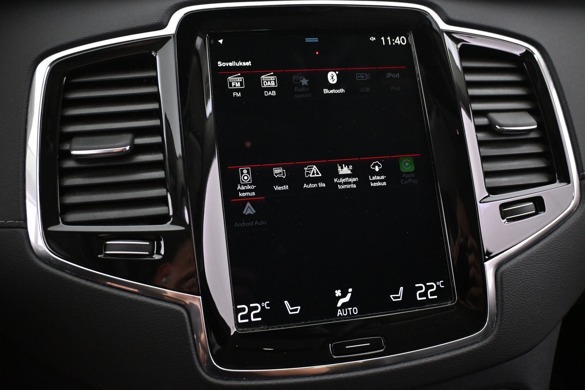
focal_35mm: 33
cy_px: 195
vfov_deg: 40.0
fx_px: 536
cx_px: 292
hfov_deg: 57.2
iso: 4000
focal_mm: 22
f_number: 4
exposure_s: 1/40
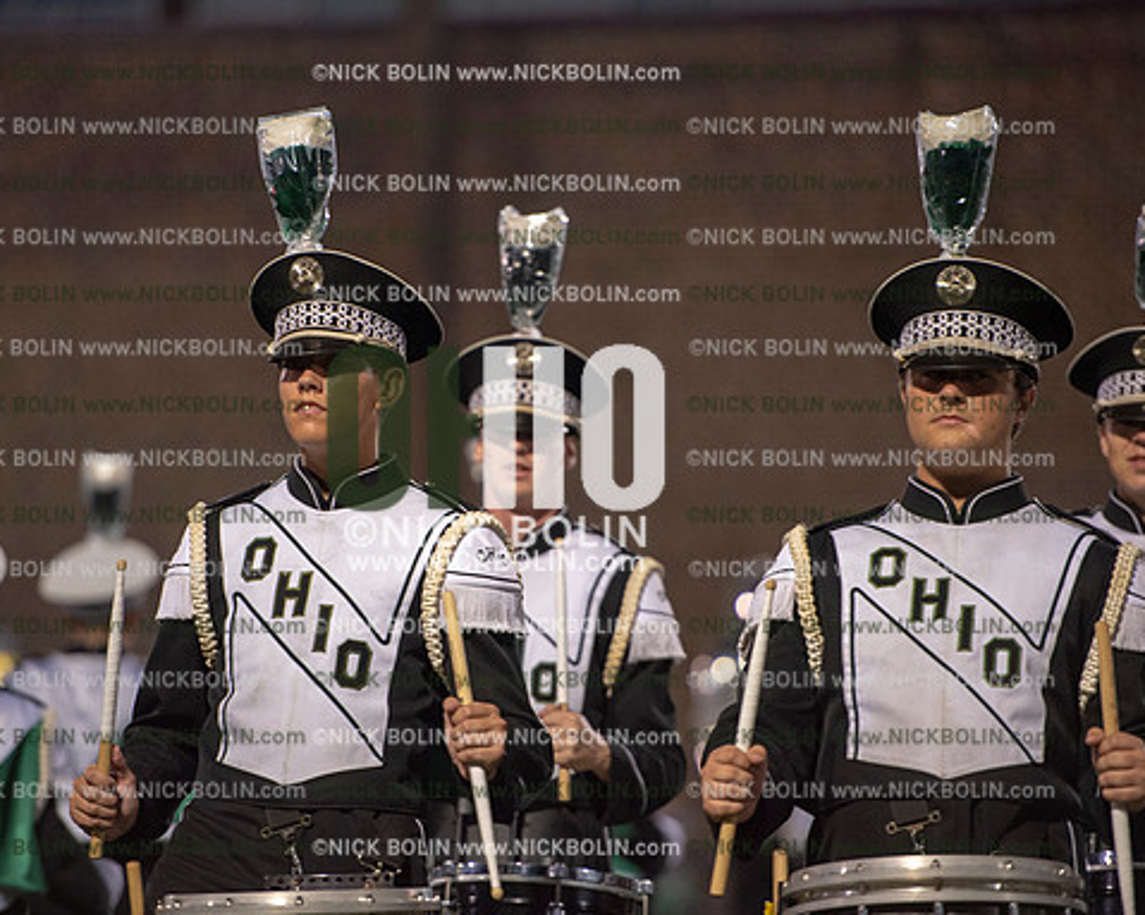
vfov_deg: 6.8
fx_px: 7691
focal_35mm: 227
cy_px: 459
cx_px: 495
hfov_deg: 8.5
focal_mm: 200
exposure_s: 1/500
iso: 4000
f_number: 2.8
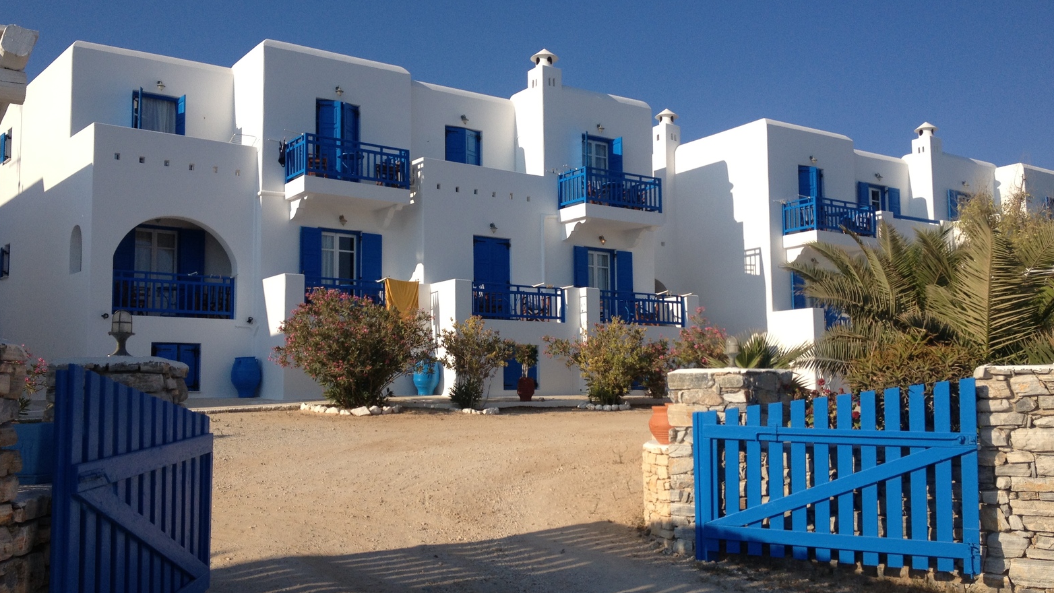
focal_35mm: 39
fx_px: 1090
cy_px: 313
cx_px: 532
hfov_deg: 51.6
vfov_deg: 30.4
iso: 50
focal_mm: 4.28
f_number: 2.4
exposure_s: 1/2208
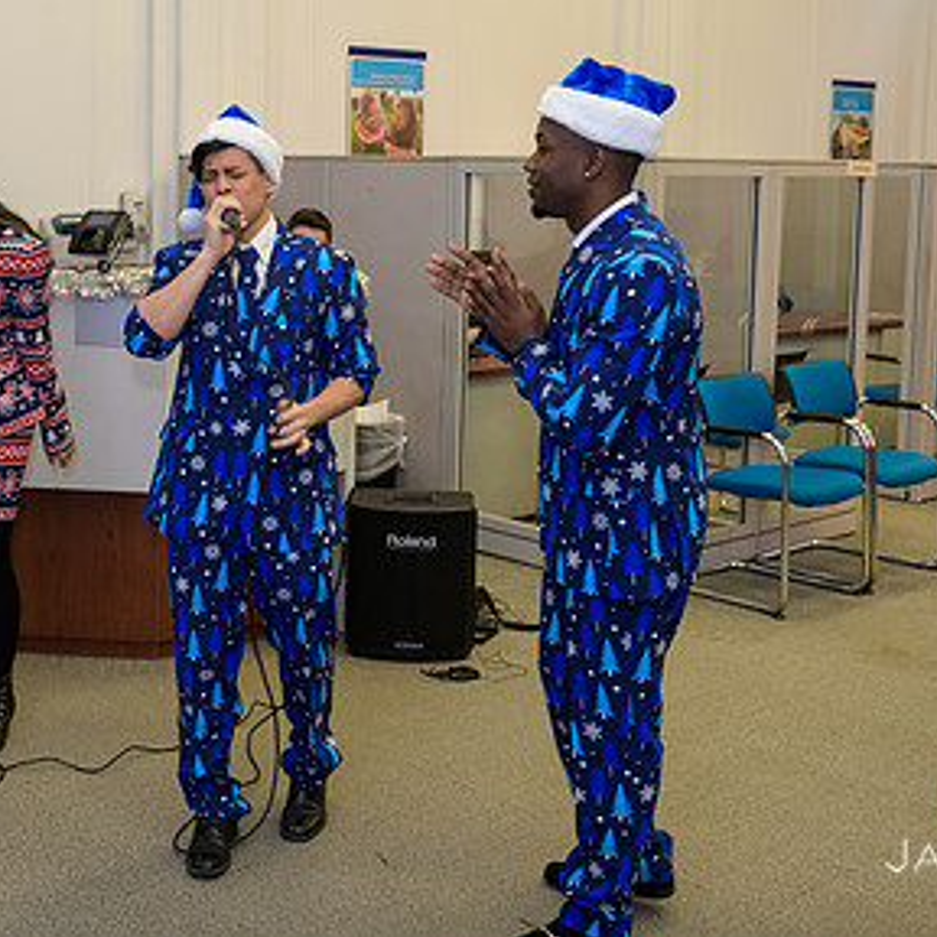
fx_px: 1623
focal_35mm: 53
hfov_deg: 31.7
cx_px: 254
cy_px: 314
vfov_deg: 31.9
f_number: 3.2
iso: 400
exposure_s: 1/125
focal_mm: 31
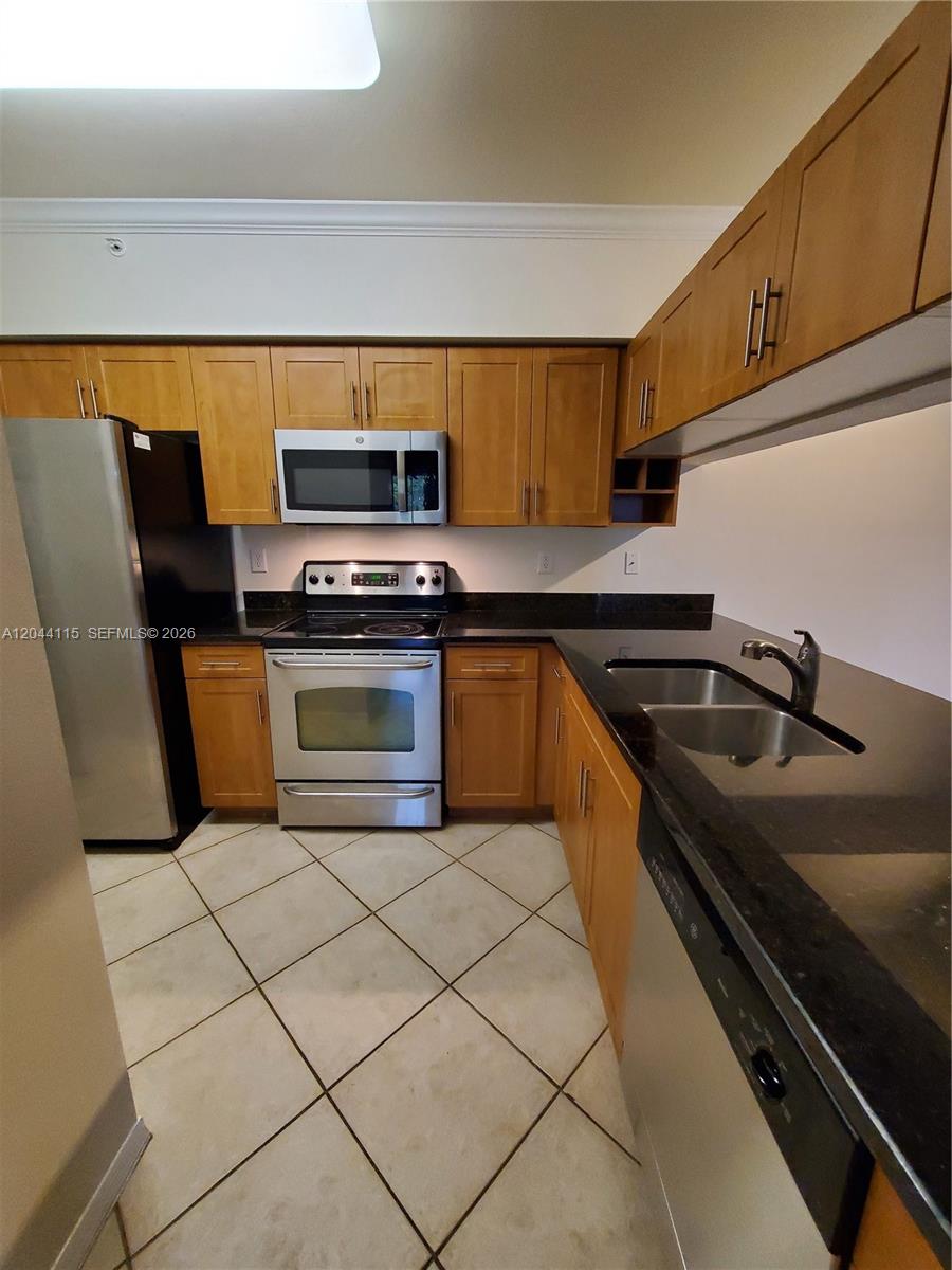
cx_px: 476
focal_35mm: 13
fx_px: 477
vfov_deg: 106.2
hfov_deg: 89.9
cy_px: 635
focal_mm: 1.8
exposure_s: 1/29
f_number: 2.2
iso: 400
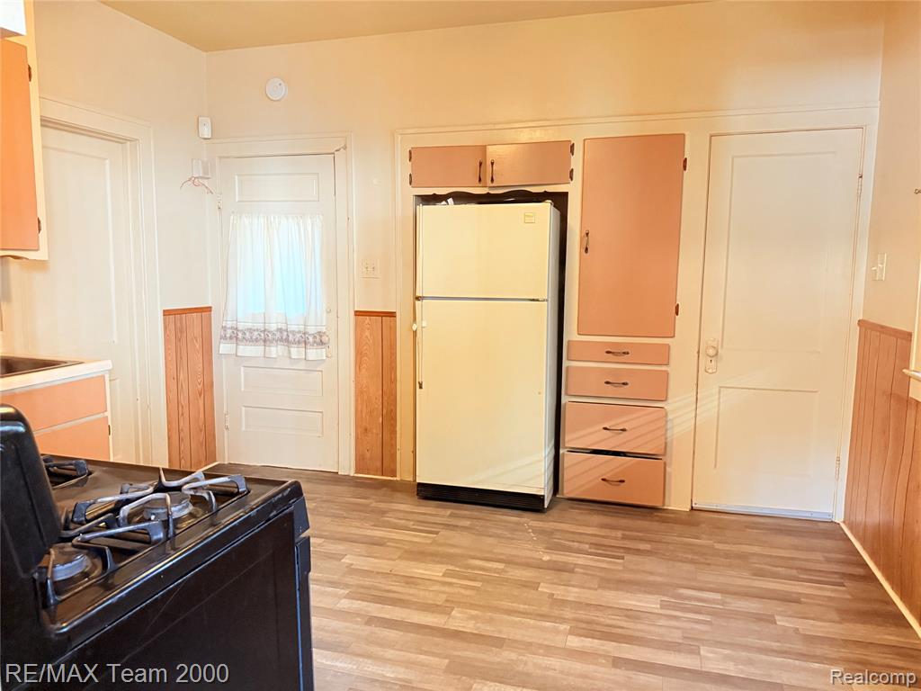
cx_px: 460
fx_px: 639
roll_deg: +0.0
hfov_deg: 71.6
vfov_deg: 56.8
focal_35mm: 24
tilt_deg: -5.6
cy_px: 346
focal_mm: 6.76
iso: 800
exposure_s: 1/30
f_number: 1.78
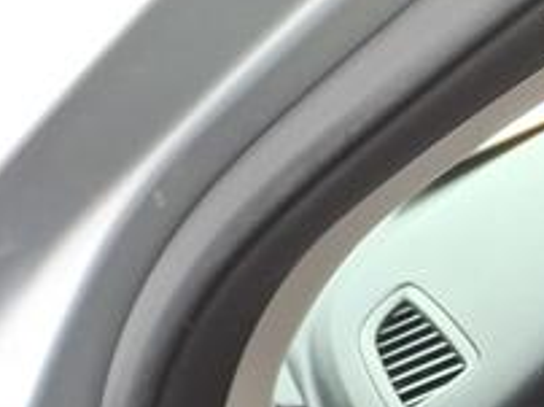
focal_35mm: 127
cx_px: 1314
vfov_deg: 10.2
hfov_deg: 12.3
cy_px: 957
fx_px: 1993
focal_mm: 4.69
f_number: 1.8
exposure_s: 1/100
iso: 64
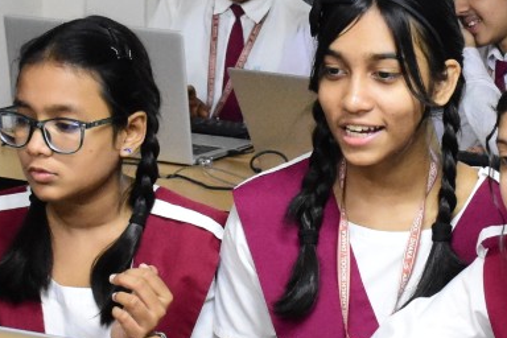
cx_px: 374
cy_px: 86
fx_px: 2140
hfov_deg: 13.5
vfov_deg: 9.0
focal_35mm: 152
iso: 4000
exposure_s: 1/100
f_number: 5.6
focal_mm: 24
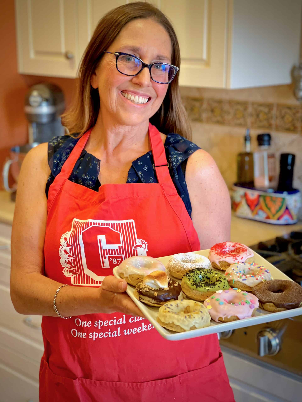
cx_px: 151
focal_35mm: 64
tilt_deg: -12.5
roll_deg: +0.7
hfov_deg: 22.9
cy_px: 201
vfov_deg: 30.3
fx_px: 744
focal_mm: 7.5
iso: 250
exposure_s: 1/40
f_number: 2.2
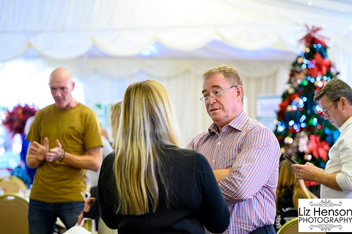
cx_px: 178
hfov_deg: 23.6
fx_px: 841
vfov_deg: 15.9
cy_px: 117
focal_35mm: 86
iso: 12800
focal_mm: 85
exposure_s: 1/200
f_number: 2.8
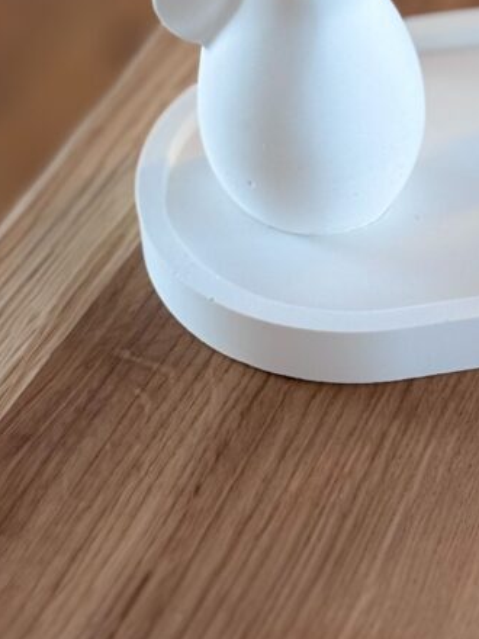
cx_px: 495
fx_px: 2232
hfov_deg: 12.1
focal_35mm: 121
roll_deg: -0.3
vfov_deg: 16.0
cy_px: 4
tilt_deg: -37.4
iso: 160
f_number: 1.6
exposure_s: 1/50
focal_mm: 5.96
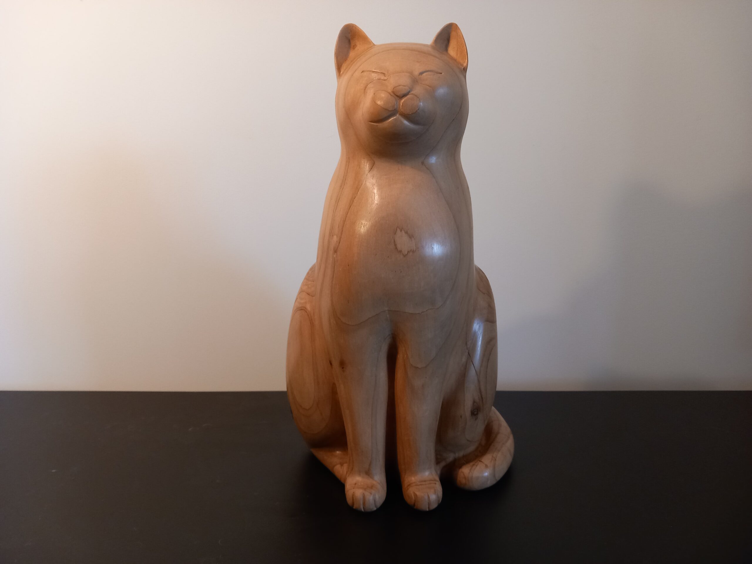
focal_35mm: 27
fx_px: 587
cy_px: 282
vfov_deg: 51.4
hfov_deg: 65.3
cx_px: 376
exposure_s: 1/50
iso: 200
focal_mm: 4
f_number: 1.8
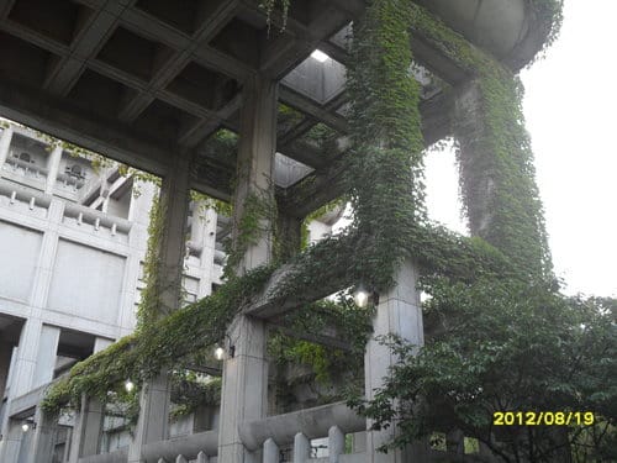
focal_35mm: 35
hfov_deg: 52.6
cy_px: 232
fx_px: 624
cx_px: 308
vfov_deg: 40.7
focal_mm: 6.2
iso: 100
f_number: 2.8
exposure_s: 1/45
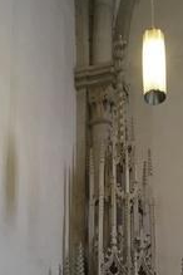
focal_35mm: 88
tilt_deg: +14.5
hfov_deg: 15.5
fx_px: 671
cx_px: 130
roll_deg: +2.1
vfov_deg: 21.0
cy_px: 357
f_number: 2.2
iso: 100
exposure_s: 1/33
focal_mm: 4.15
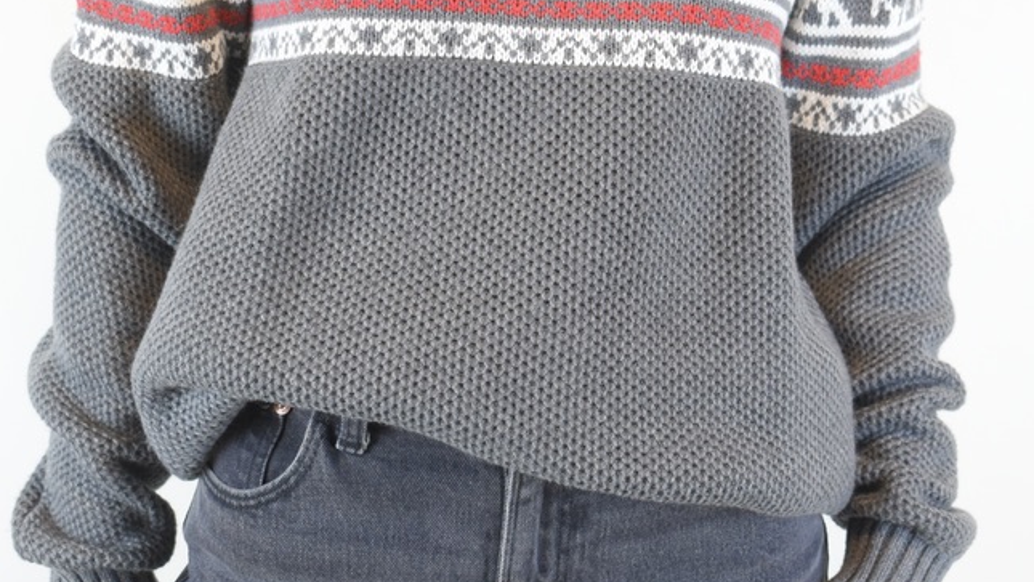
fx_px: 2468
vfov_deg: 13.4
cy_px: 167
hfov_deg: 23.7
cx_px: 526
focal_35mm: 90
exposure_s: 1/60
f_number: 4.5
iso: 720
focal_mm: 34
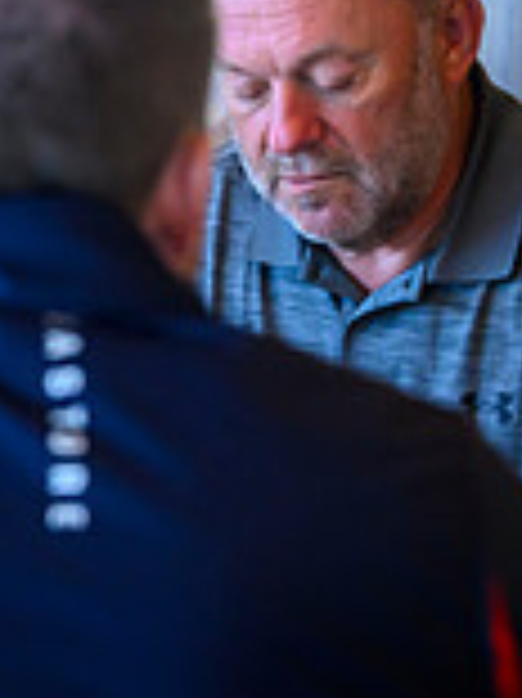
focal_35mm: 299
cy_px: 124
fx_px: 6020
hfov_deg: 4.8
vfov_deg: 6.6
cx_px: -756
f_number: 4
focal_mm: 83
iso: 2500
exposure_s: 1/320
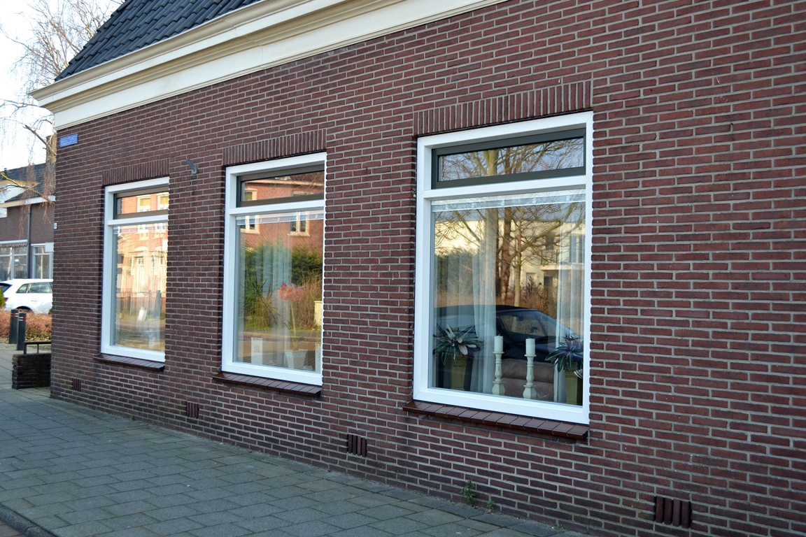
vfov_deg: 34.2
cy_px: 268
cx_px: 403
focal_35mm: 39
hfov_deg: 49.6
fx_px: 873
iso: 100
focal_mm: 26
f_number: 4.2
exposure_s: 1/80
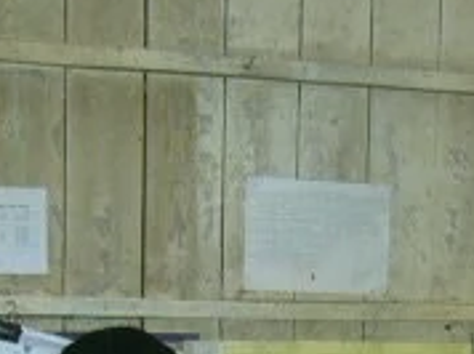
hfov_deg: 15.5
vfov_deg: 11.2
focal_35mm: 126
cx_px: 402
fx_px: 1723
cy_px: 546
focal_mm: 5.8
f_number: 2.8
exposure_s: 1/60
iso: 100
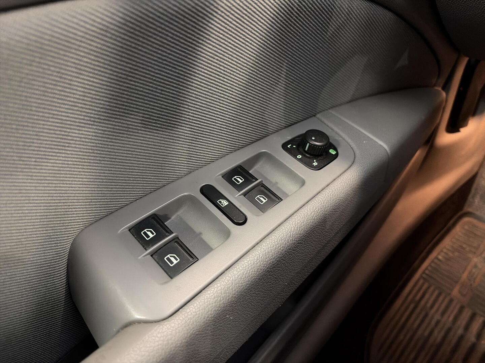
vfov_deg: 53.1
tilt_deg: -45.4
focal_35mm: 26
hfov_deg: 67.3
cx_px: 242
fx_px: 364
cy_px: 182
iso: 500
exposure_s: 1/25
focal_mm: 5.96
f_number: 1.6
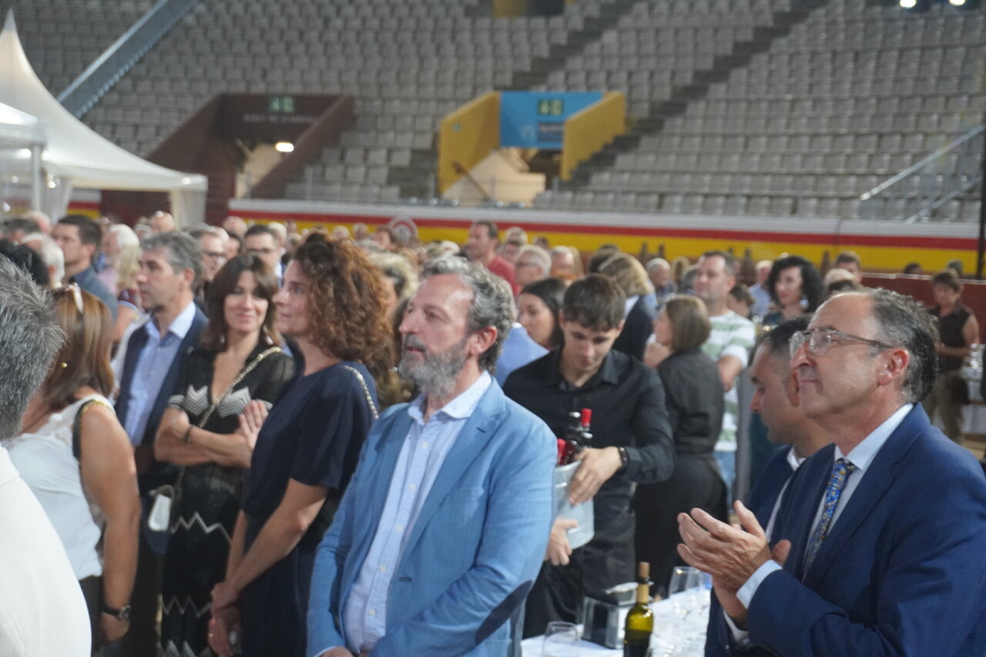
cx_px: 493
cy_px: 328
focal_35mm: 68
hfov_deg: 29.9
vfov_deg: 20.2
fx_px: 1848
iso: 3200
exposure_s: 1/160
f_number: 5.6
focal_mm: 45
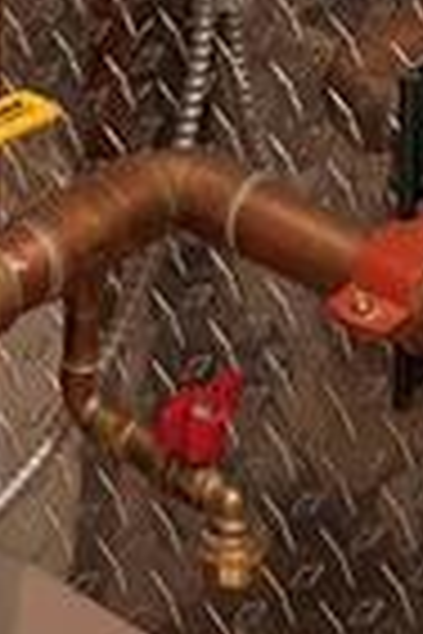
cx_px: -169
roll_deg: -2.1
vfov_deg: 8.0
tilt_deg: +0.6
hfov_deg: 7.1
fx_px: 3366
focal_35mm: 191
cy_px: -1677
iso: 160
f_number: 1.48
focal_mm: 6.93
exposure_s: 1/60
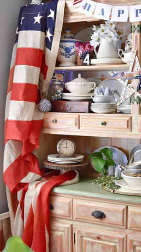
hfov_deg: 20.9
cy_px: 93
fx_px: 372
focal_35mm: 56
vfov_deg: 37.1
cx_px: 137
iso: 400
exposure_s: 1/80
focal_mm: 21
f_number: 4.5
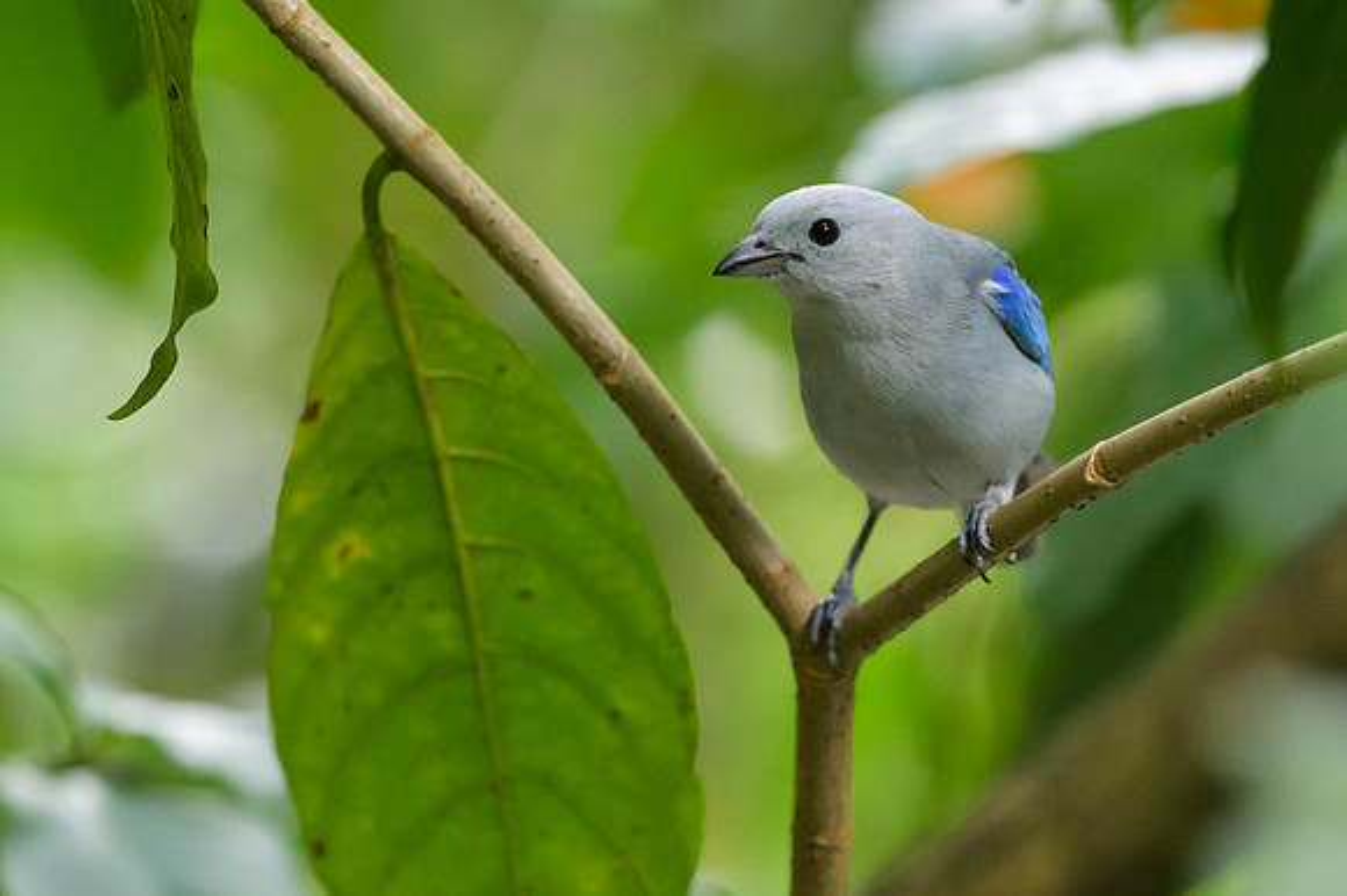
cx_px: 663
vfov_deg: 1.3
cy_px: 430
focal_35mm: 1085
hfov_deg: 1.9
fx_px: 40562
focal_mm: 400
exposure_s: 1/320
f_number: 2.8
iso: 1600
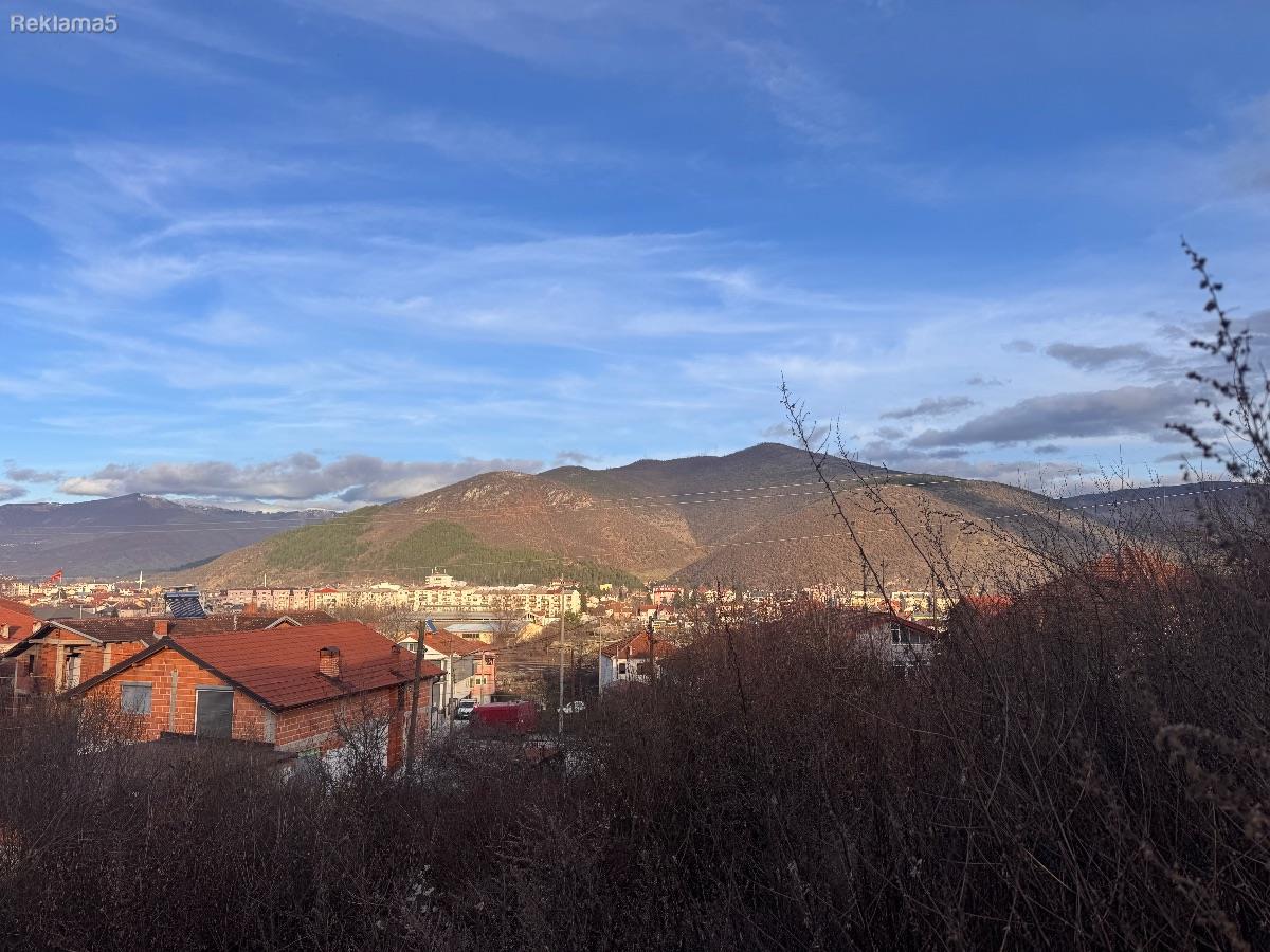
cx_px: 635
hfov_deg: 71.6
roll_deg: +0.3
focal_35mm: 24
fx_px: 881
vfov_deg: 56.8
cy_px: 476
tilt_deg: +4.9
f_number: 1.78
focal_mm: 6.76
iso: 80
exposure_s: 1/2604
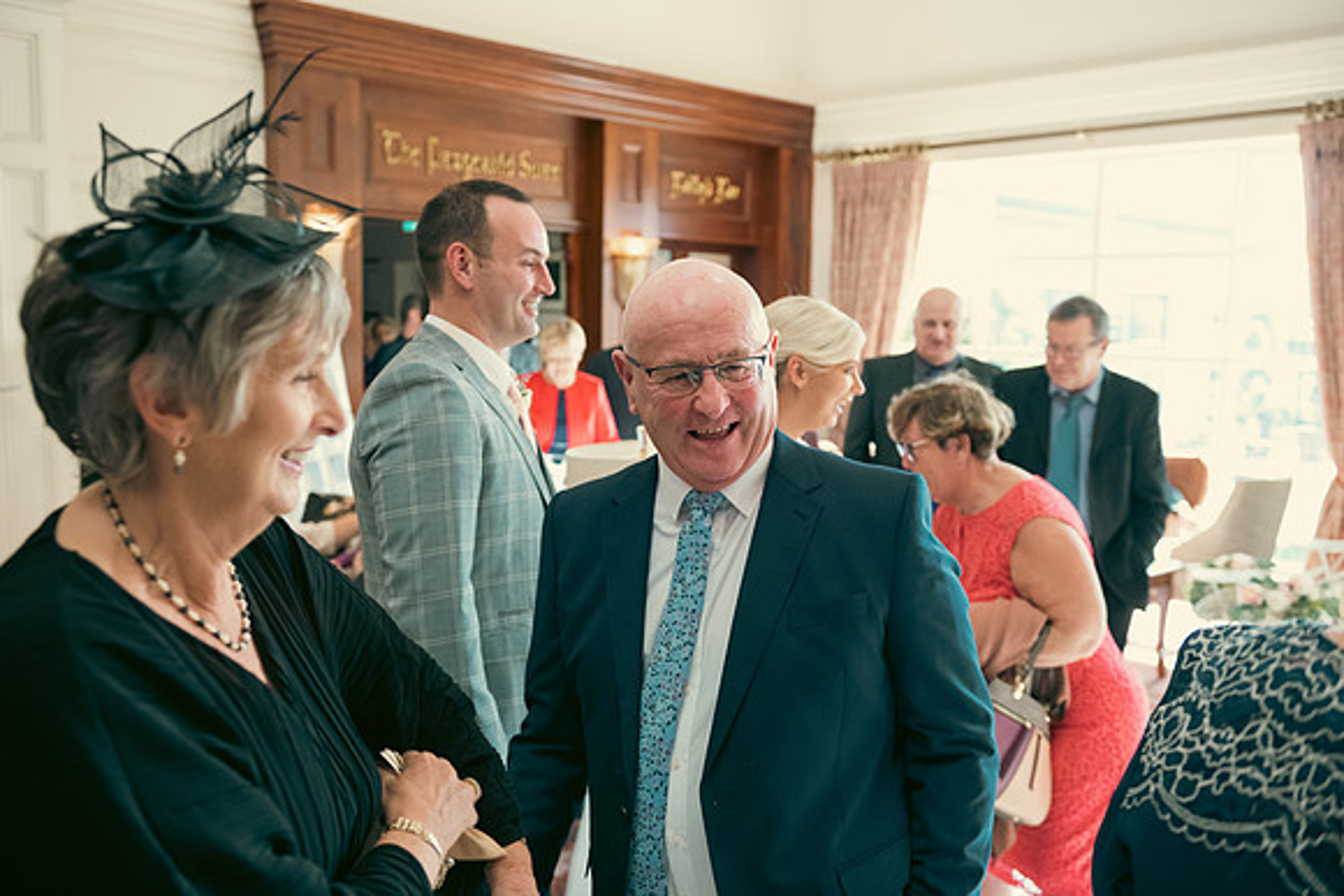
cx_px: 672
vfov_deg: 38.9
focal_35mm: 34
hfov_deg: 55.8
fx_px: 1270
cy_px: 448
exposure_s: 1/125
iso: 640
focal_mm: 34
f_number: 3.5
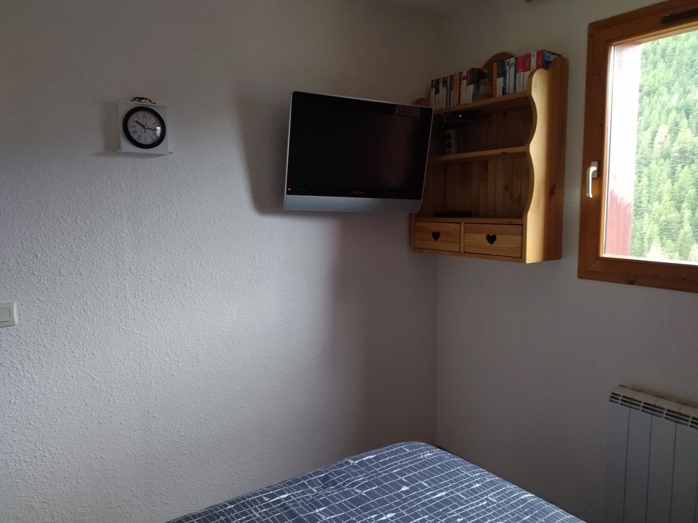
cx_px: 349
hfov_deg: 65.3
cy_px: 262
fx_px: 544
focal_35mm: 27
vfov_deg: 51.4
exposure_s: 1/25
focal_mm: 4.74
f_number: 1.79
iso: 238
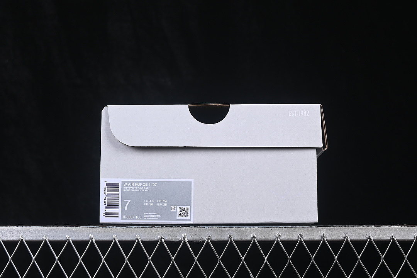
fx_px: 869
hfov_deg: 27.0
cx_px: 208
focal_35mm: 75
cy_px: 139
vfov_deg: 18.2
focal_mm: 50
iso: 160
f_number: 8
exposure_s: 1/100
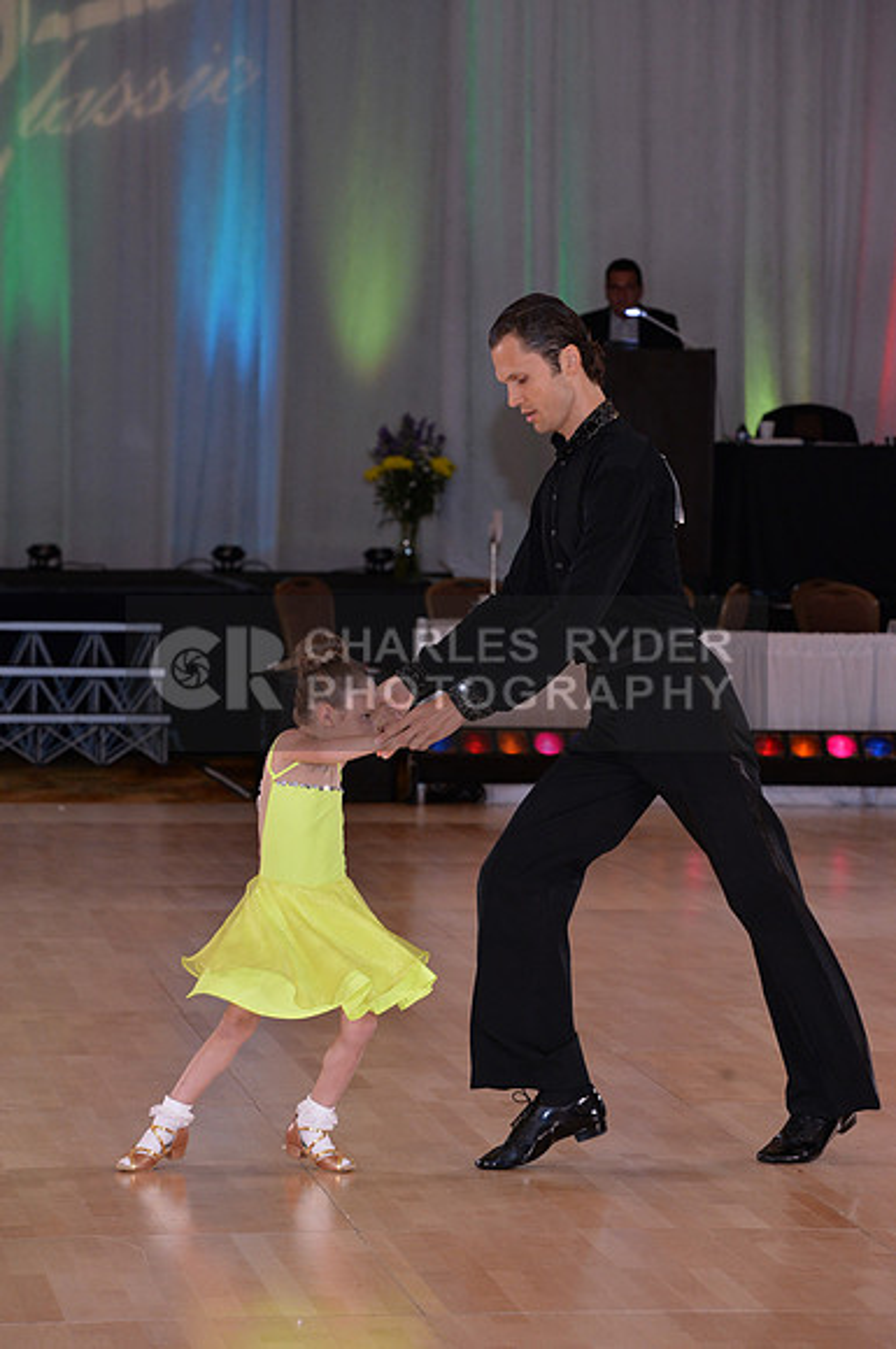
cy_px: 674
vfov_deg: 13.7
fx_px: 5616
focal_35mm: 150
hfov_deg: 9.1
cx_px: 448
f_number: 6.3
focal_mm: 150
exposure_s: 1/250
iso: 2000
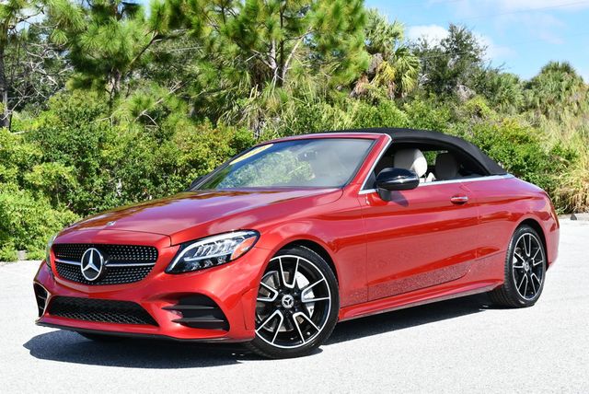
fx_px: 1015
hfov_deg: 32.4
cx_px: 294
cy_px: 197
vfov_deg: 22.0
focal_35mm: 62
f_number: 8
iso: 125
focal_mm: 31
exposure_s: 1/250
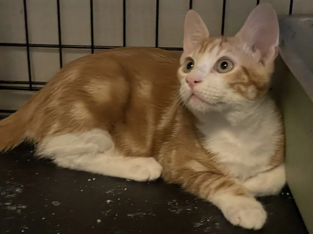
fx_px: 470
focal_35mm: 52
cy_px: 117
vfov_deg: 28.0
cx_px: 156
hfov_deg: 36.8
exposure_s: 1/24
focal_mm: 6
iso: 1600
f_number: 2
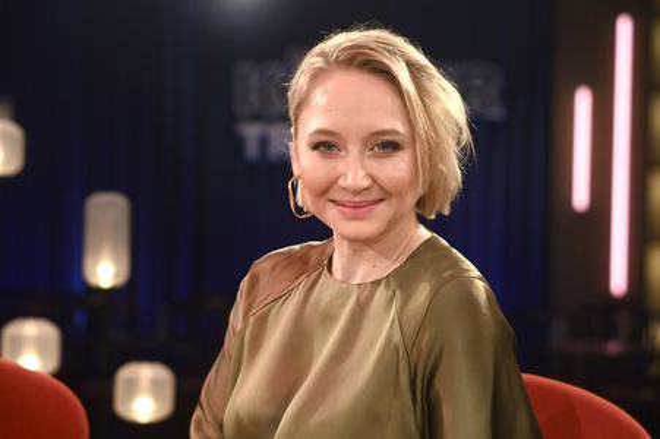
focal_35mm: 55
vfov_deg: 24.6
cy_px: 220
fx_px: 1008
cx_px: 330
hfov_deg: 36.3
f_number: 2.5
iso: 1250
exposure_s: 1/250
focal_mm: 55
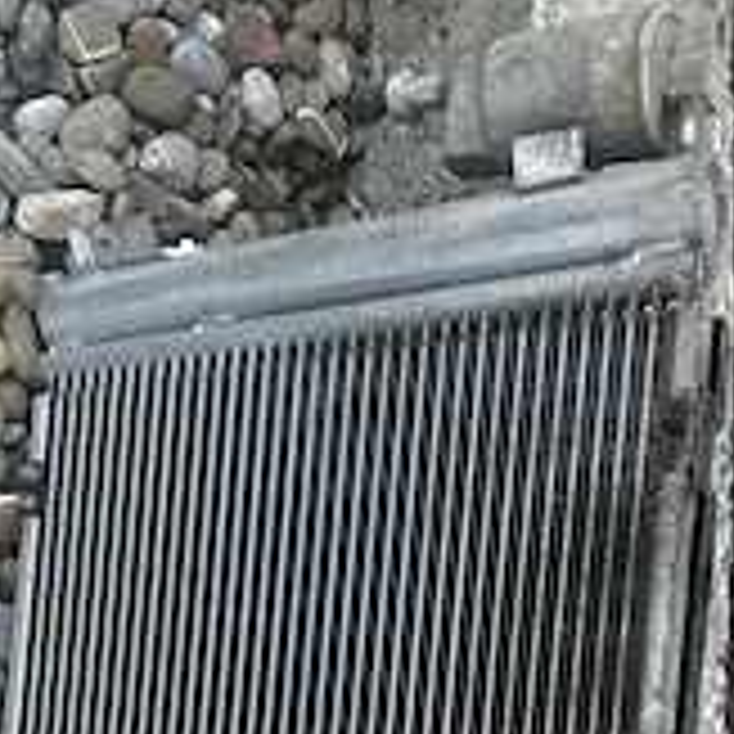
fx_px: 1247
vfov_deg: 29.4
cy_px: 815
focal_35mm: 52
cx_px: 378
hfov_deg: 32.8
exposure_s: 1/60
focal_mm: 6.86
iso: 640
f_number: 1.78
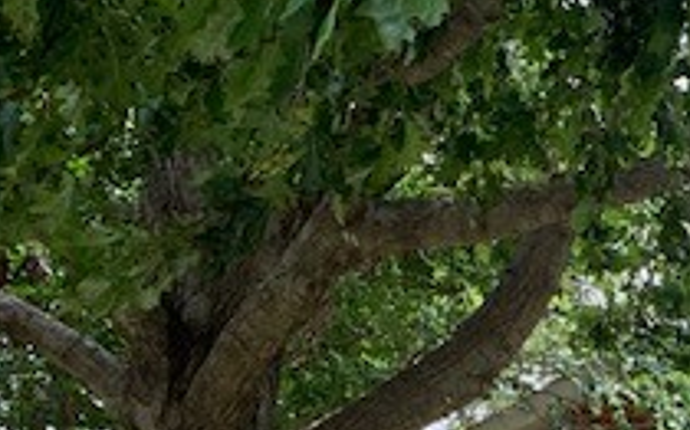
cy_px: 653
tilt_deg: -0.4
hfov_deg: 22.7
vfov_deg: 14.4
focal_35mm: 84
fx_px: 1579
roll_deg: +1.3
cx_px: 831
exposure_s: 1/369
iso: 25
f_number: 1.8
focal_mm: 4.25
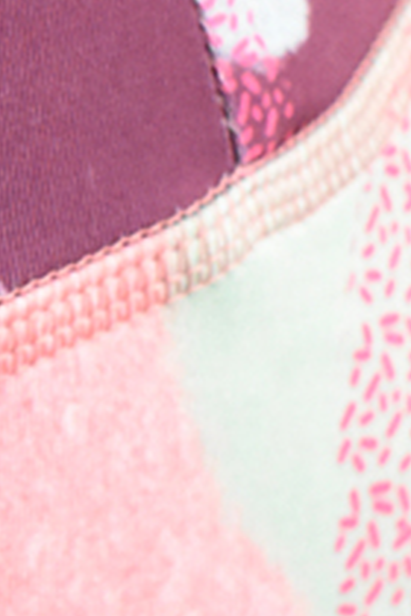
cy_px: 302
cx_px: -681
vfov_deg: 4.6
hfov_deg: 3.0
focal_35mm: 450
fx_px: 7706
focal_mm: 50
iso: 2500
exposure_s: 1/400
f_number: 5
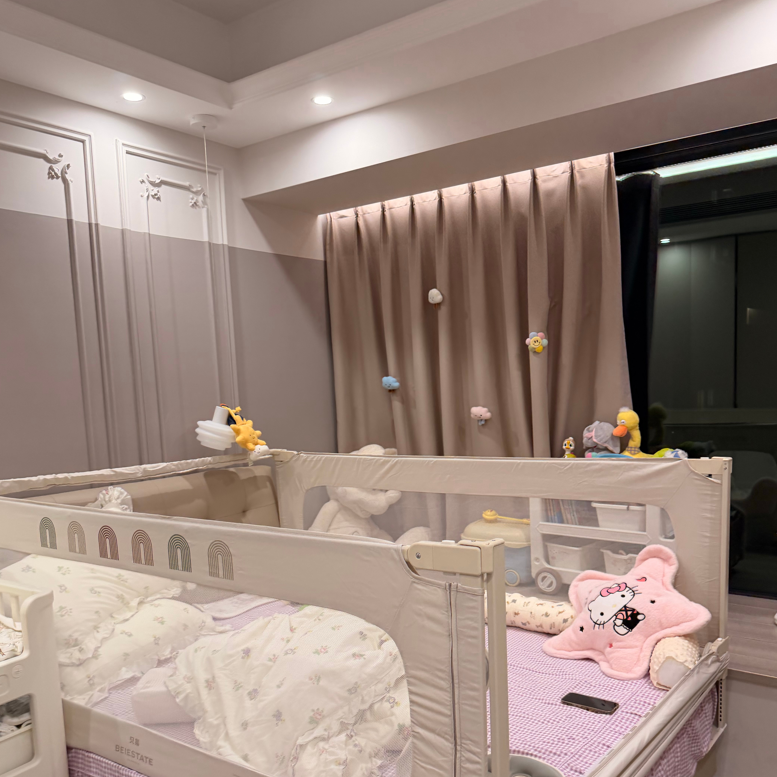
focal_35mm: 29
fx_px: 736
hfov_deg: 55.6
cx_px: 382
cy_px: 473
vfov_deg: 55.1
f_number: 1.78
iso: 125
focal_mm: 6.76
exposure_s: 1/50
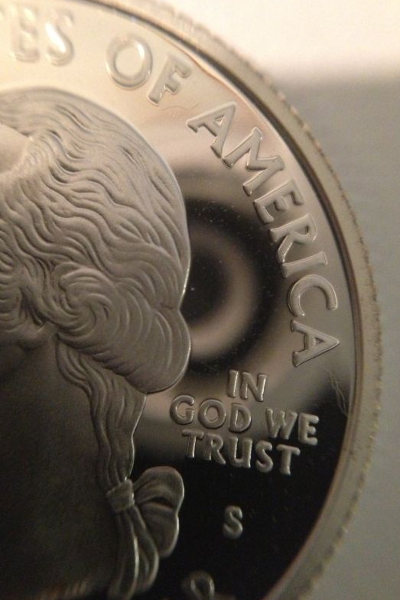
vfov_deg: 54.4
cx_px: 180
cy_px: 298
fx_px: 584
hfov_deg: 37.8
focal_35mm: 35
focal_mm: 4.13
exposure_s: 1/15
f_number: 2.4
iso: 800
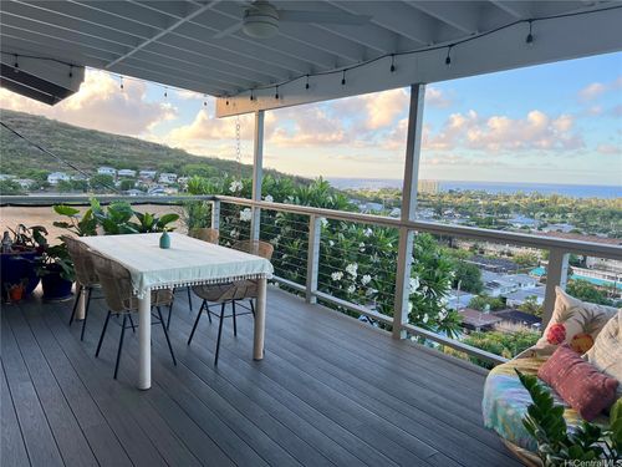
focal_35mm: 26
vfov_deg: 53.1
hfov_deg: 67.3
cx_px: 311
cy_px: 234
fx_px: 467
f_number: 1.5
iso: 50
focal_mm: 5.7
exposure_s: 1/635
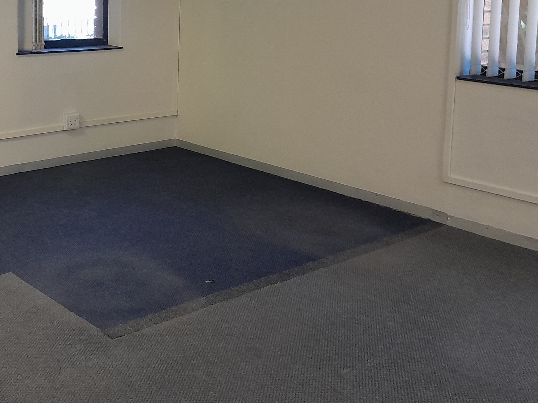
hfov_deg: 38.1
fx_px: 762
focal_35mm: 49
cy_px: 48
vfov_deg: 28.6
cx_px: 146
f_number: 1.8
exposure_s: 1/40
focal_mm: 4
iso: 320
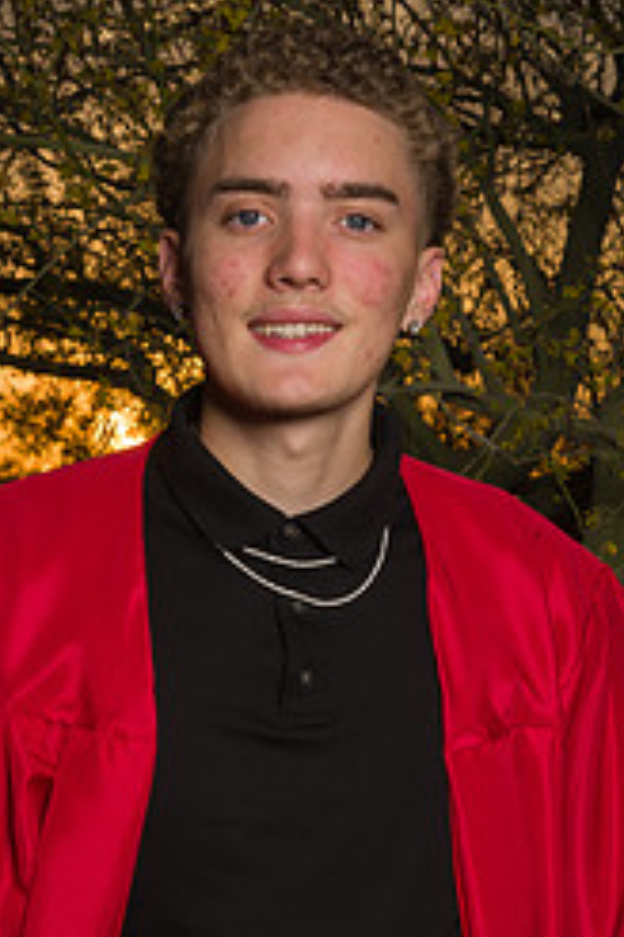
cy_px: 819
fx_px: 3328
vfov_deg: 15.8
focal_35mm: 128
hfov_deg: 10.7
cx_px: 232
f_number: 16
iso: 160
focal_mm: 70
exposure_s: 1/200
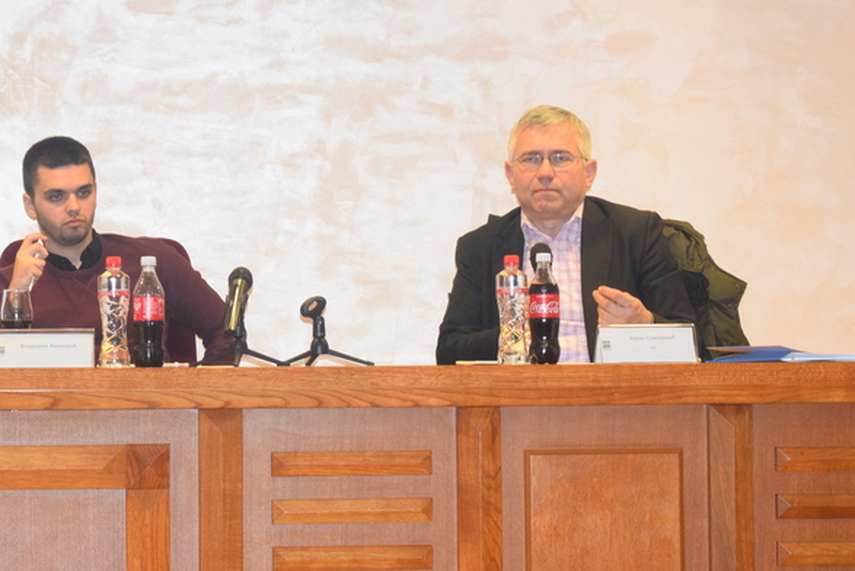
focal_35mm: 144
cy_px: 224
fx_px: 3418
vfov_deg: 9.5
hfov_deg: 14.2
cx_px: 210
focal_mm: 55
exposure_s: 1/60
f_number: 5.6
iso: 1250
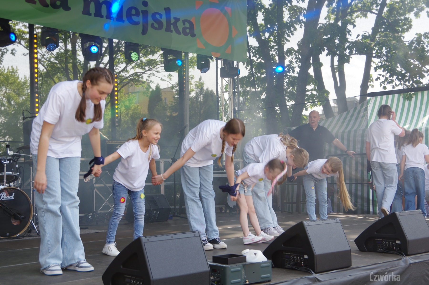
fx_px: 548
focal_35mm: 46
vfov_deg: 29.2
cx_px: 214
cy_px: 142
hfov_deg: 42.8
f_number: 6.3
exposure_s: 1/160
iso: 200
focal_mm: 31
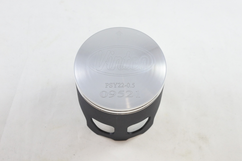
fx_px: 329
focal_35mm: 49
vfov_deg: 27.5
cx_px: 121
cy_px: 80
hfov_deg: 40.3
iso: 640
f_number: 4.5
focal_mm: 18.4
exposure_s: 1/125
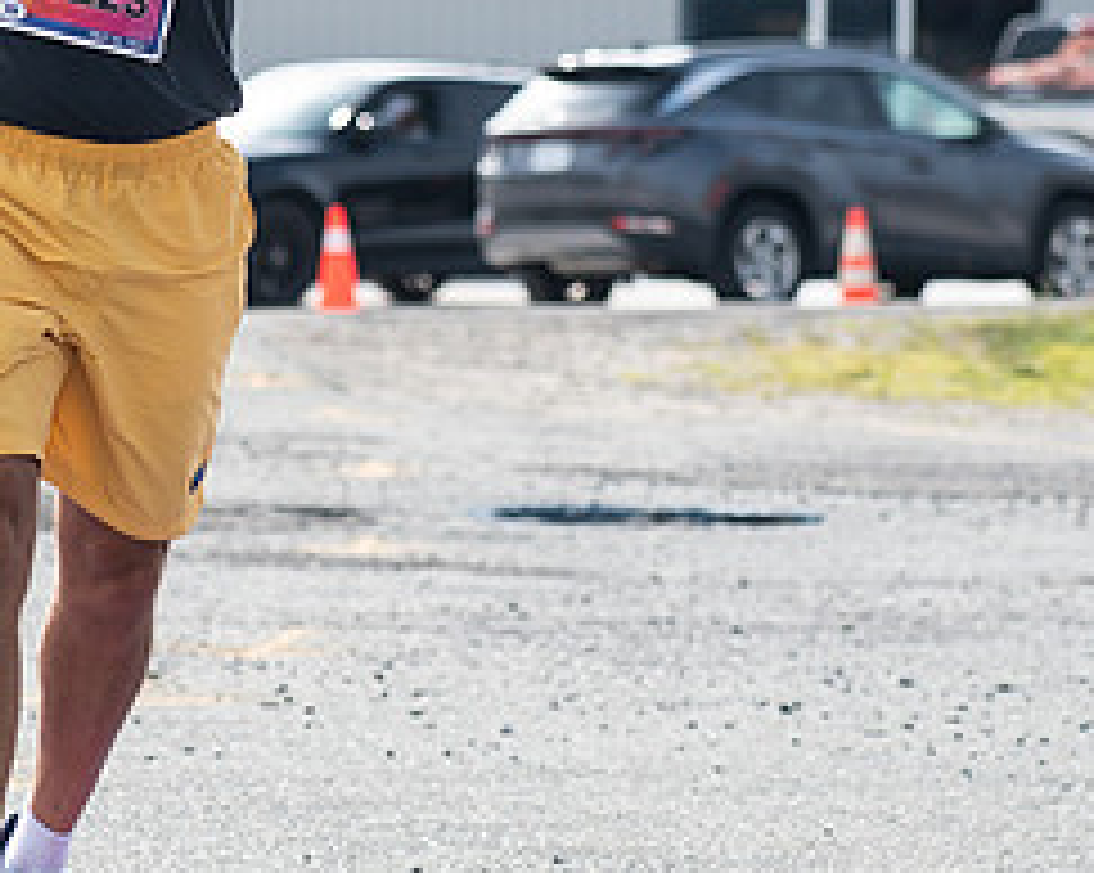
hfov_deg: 6.7
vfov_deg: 5.4
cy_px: 78
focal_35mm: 288
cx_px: 95
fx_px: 9317
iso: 250
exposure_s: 1/1600
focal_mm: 92
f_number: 4.5
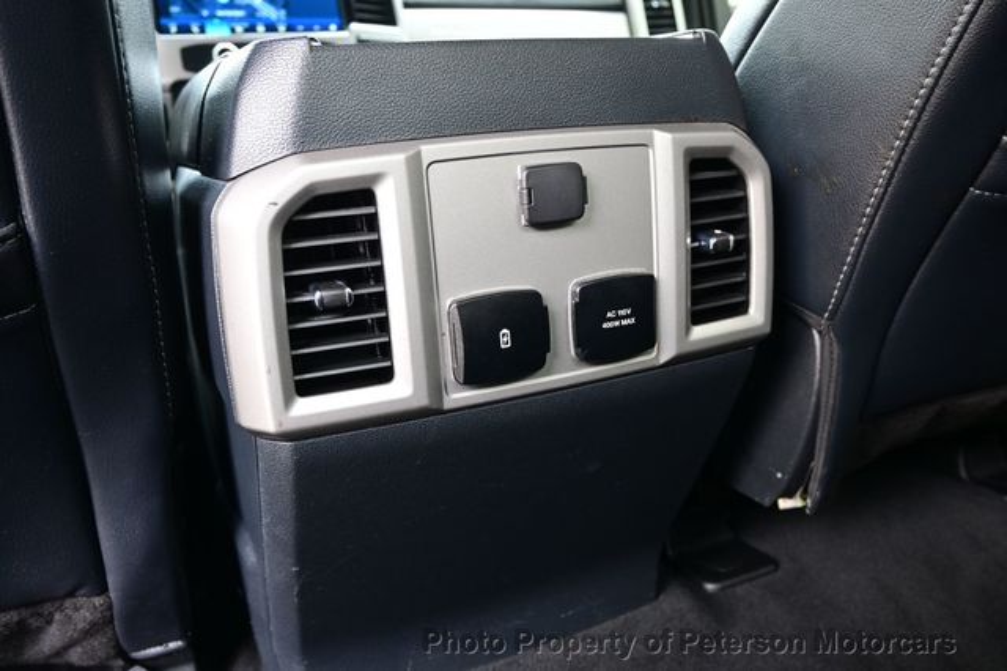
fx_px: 818
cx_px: 504
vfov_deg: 44.6
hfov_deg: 63.2
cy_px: 336
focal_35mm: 29
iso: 450
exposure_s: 1/30
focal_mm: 19.5
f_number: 3.8
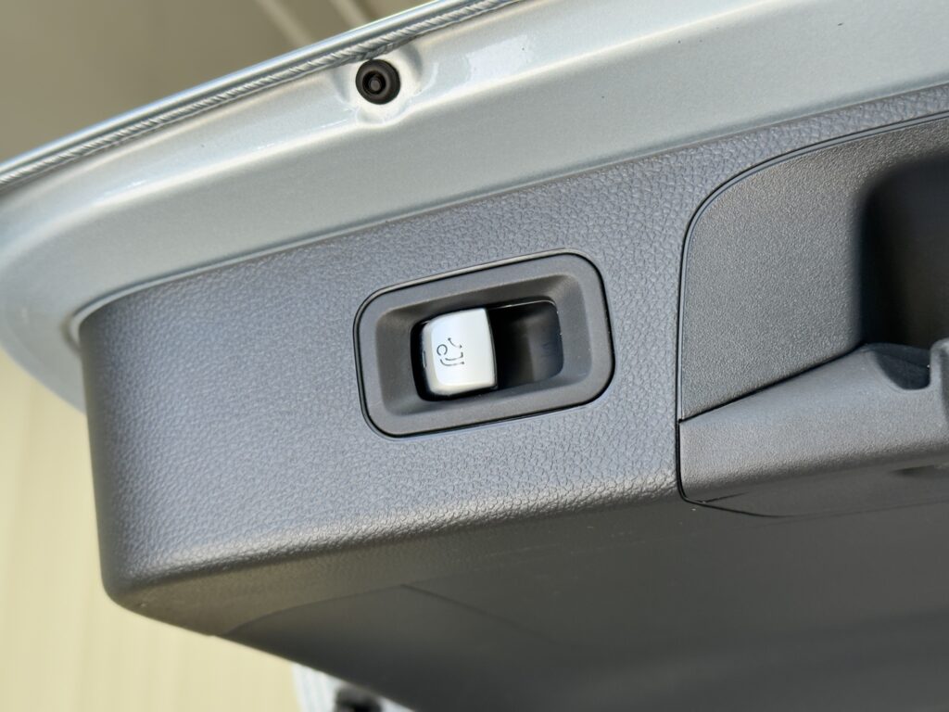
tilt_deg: +18.2
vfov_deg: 30.3
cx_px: 474
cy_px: 356
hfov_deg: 39.7
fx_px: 1316
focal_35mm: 48
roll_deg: -0.1
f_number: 1.78
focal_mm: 6.76
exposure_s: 1/100
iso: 64
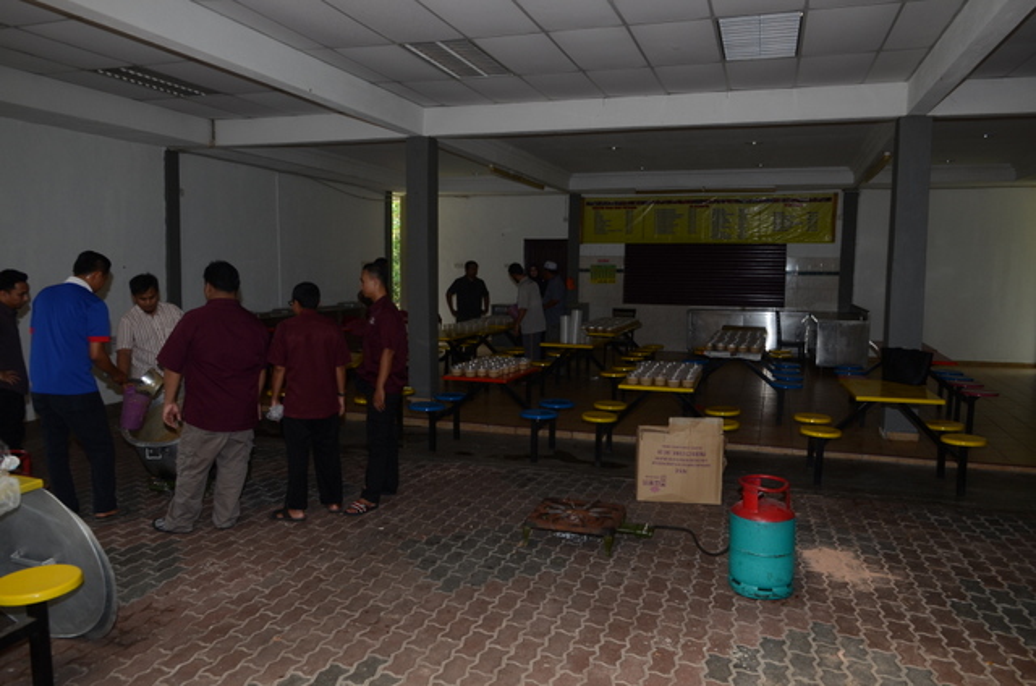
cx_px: 518
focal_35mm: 26
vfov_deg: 50.2
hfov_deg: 70.5
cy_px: 343
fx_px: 732
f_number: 4
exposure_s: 1/250
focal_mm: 17
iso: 200
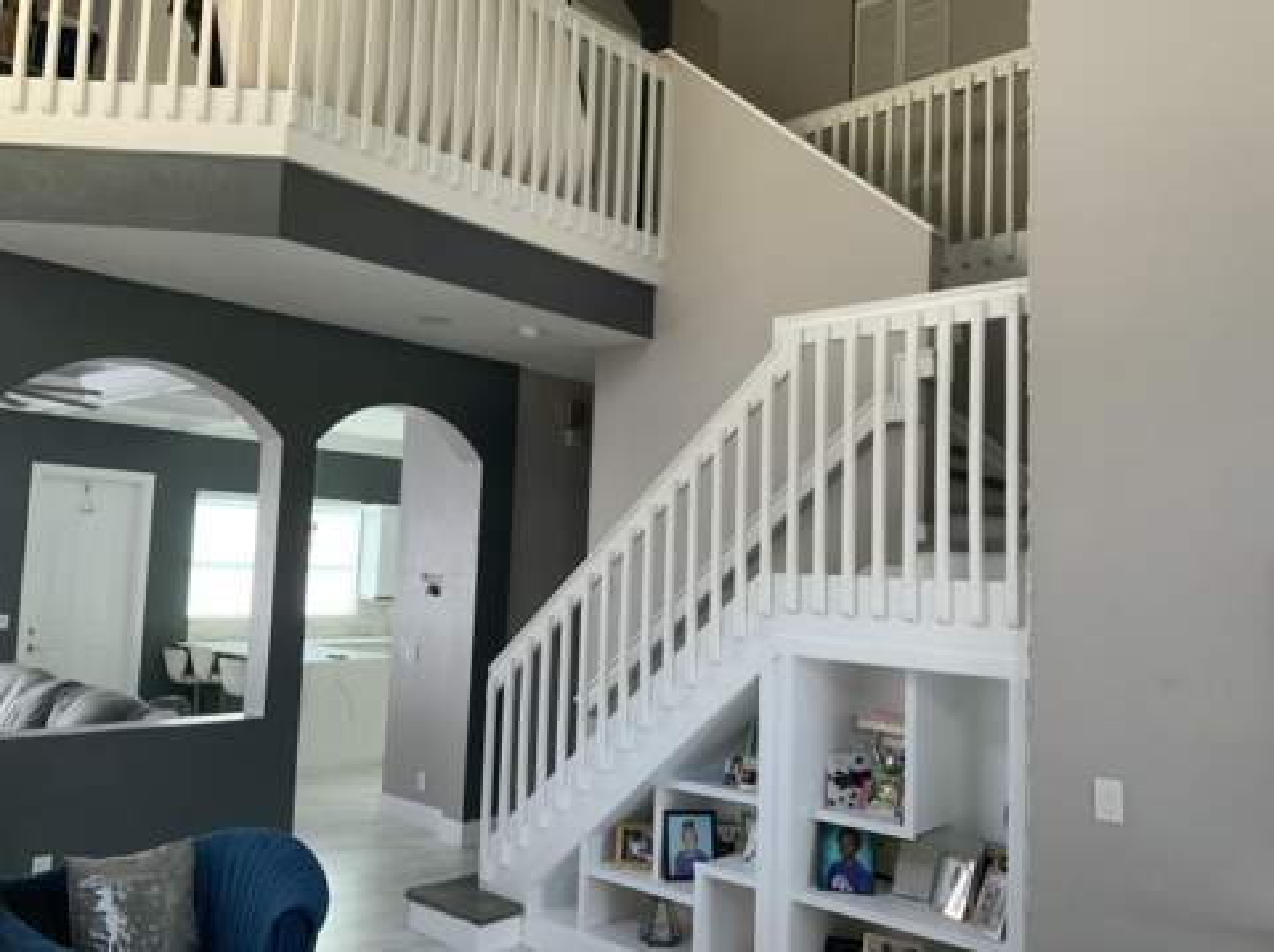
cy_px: 476
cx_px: 637
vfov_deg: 48.2
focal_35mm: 29
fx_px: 1066
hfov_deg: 61.7
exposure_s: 1/122
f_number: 1.8
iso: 50
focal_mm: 3
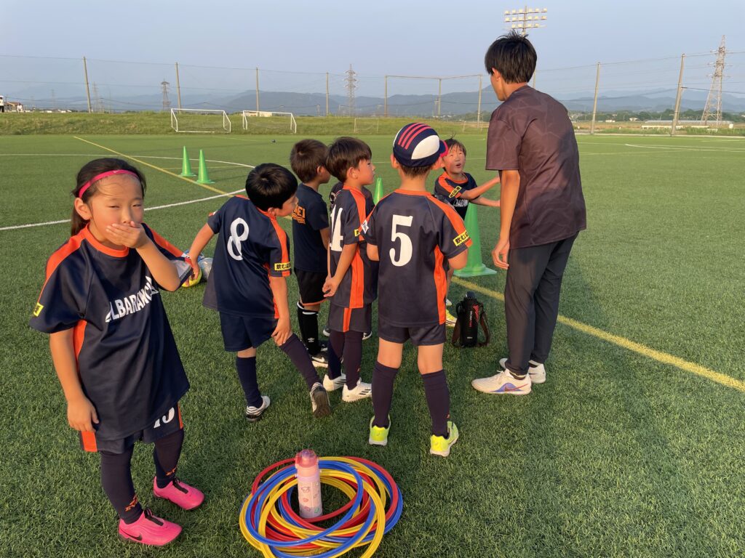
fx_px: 560
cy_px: 279
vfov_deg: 53.1
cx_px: 372
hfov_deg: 67.3
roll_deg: -0.2
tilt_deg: -14.5
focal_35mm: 26
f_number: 1.6
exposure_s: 1/460
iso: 32
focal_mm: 4.2
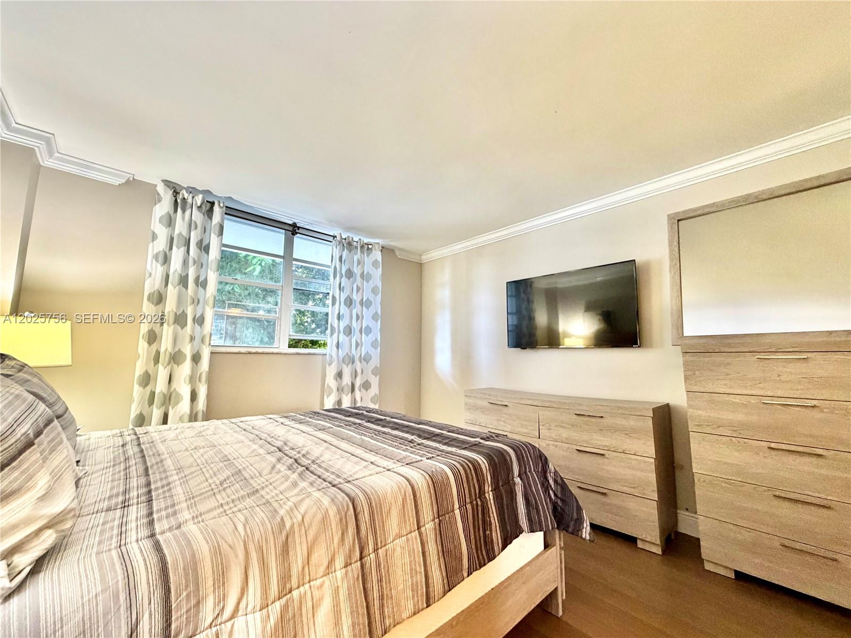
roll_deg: -0.4
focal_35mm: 14
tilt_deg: +6.5
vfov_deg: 85.7
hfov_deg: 102.1
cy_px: 319
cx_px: 426
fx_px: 344
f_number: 2.2
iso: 320
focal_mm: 2.22
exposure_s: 1/60
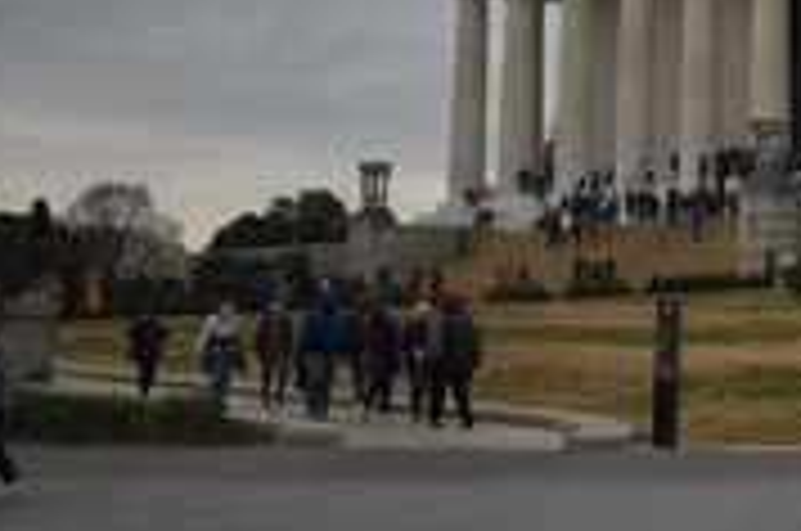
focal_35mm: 85
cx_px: 1012
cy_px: -34
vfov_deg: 15.6
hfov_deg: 21.8
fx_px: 1888
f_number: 4
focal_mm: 18
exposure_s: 1/250
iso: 400
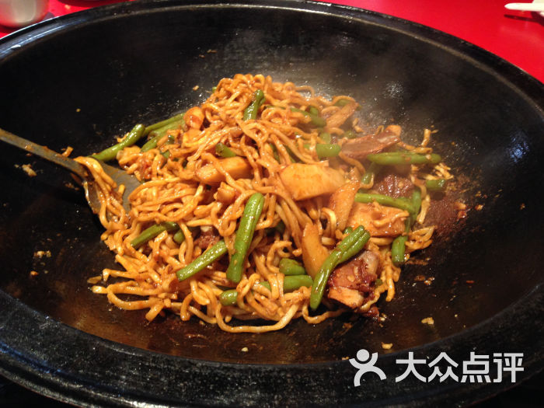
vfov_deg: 42.9
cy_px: 204
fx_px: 519
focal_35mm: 33
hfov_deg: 55.4
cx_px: 272
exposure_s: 1/20
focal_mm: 4.12
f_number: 2.4
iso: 160
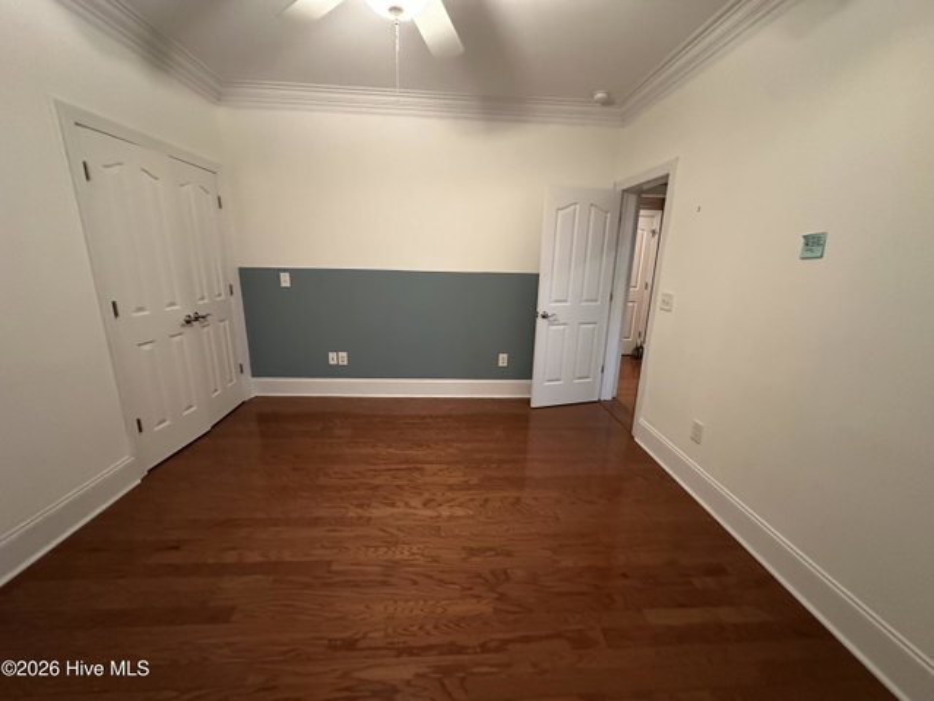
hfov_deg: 102.0
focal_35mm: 14
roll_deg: -1.9
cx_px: 467
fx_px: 378
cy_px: 350
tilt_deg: -14.3
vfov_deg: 85.7
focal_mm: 2.22
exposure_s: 1/40
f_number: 2.2
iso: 800
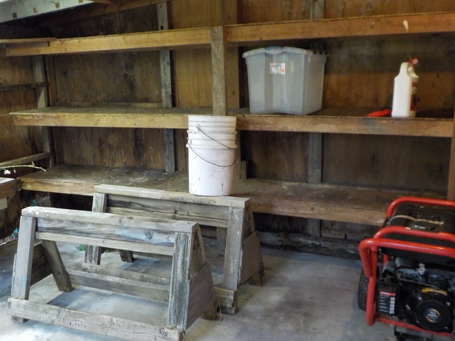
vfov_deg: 38.7
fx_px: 486
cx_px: 194
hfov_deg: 50.0
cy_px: 175
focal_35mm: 37
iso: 400
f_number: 3.3
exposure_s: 1/20
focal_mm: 4.1
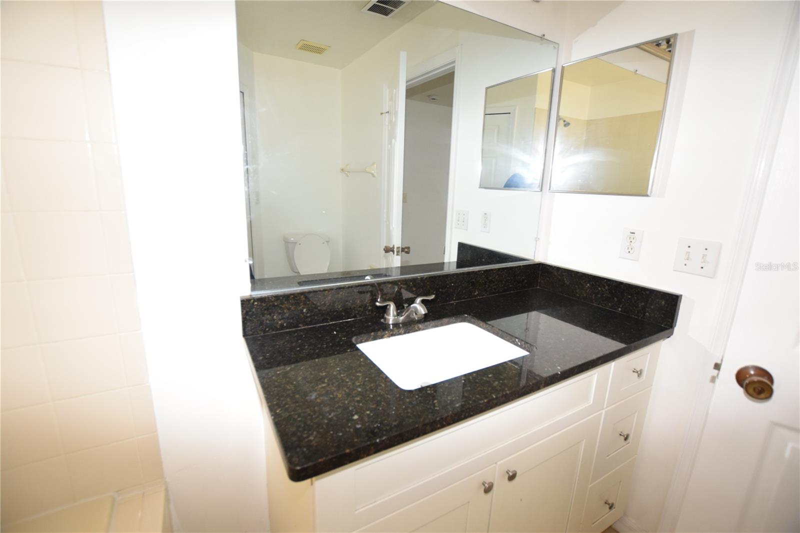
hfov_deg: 100.4
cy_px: 266
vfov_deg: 77.3
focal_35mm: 15
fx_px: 333
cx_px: 400
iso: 800
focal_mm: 10
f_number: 4
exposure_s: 1/60
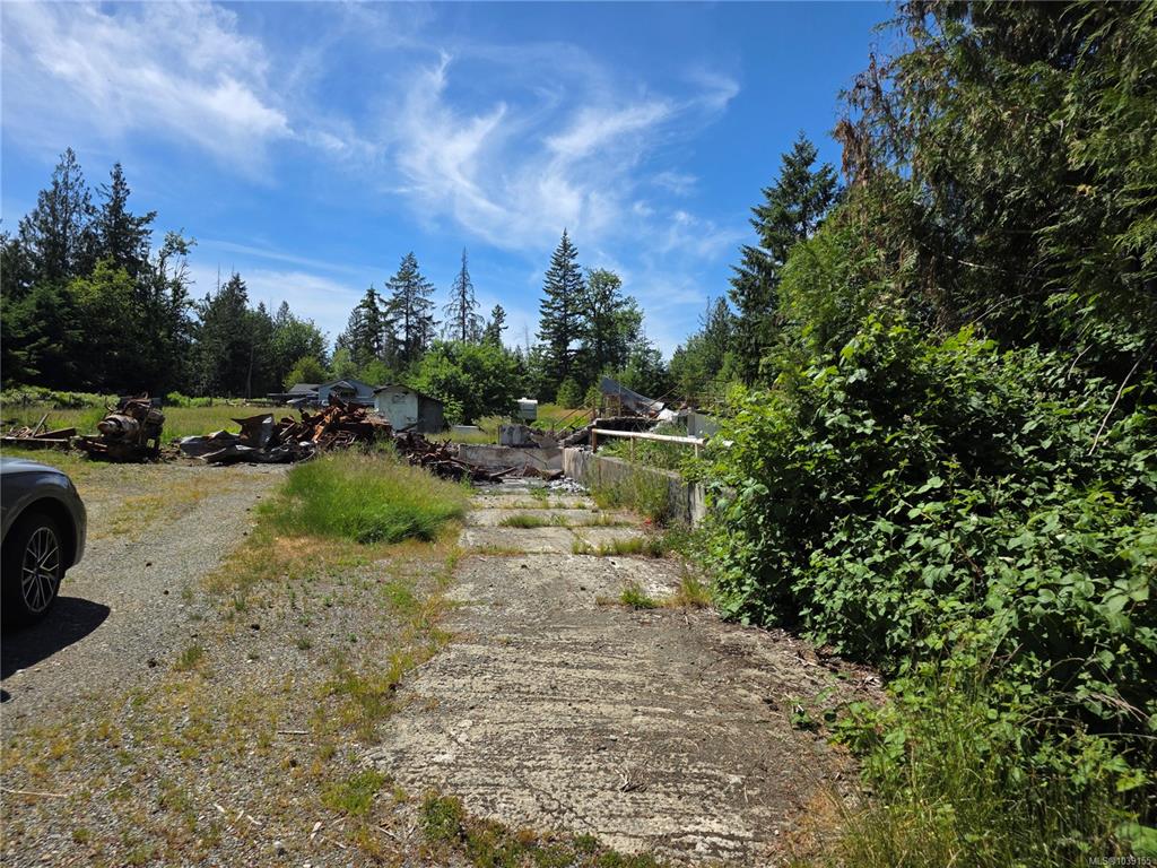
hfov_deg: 73.9
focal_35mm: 23
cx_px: 578
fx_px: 769
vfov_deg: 58.9
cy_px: 434
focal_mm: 6.3
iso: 80
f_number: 1.7
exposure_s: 1/7061
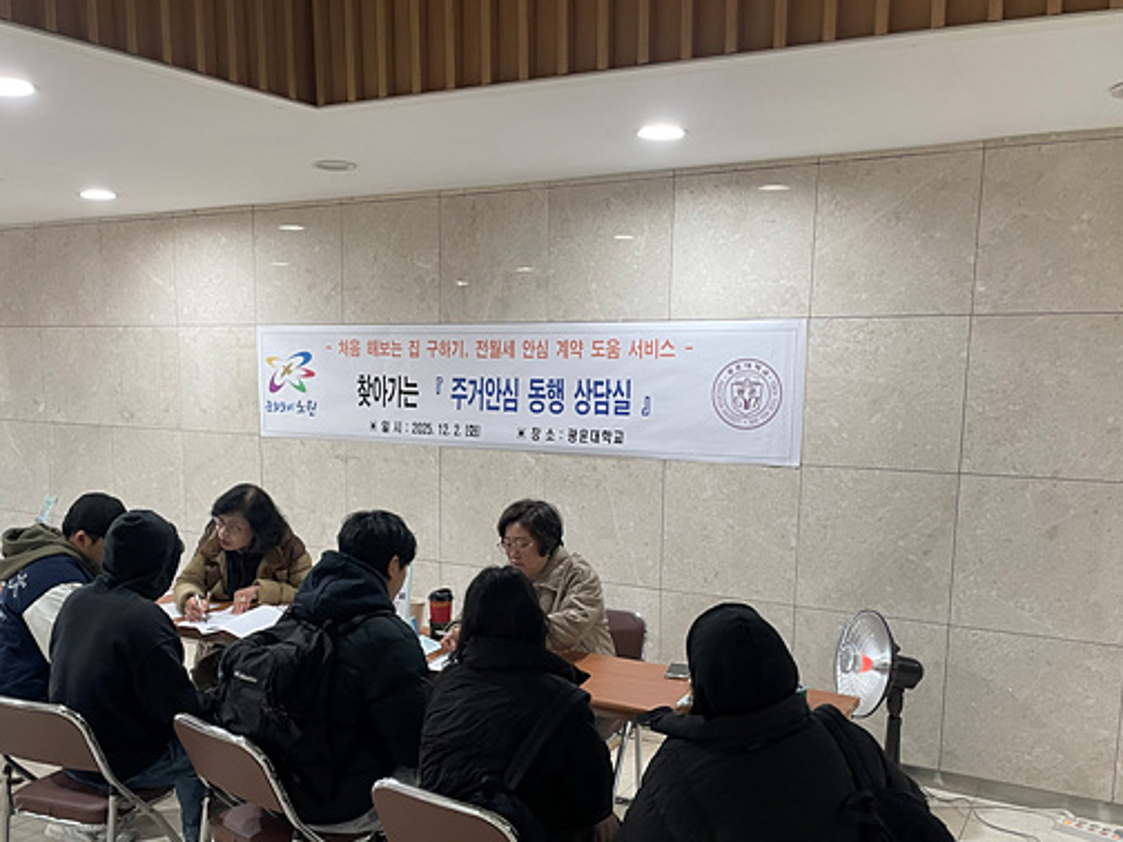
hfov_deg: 55.2
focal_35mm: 33
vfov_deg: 42.7
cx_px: 488
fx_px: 1071
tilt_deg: -9.7
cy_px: 521
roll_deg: -0.3
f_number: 1.6
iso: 100
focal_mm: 4.2
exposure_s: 1/60
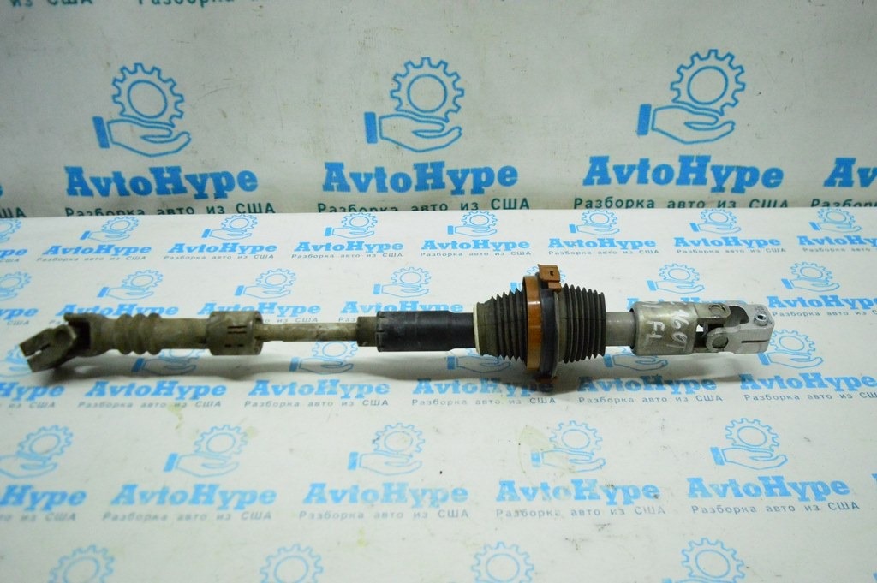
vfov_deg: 43.5
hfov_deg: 62.0
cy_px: 292
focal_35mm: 30
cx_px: 438
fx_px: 730
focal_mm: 20
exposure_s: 1/1000
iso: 6400
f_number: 3.8
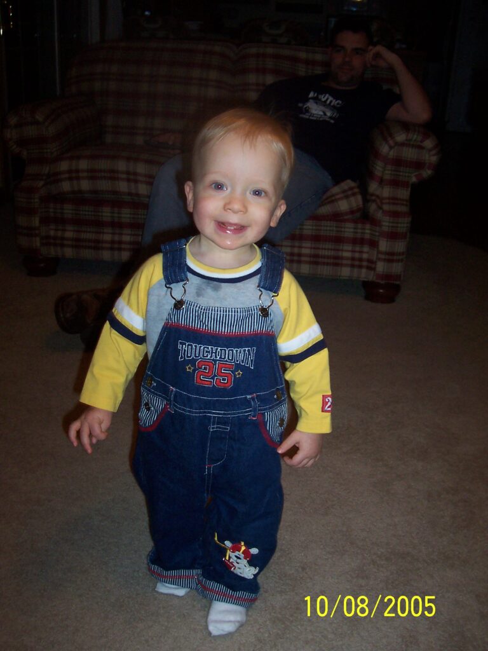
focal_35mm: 37
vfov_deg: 50.1
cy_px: 326
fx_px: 695
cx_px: 244
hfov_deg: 38.7
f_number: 2.8
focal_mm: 5.6
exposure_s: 1/60
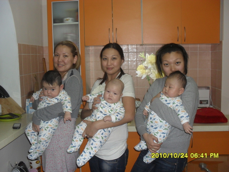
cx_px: 114
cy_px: 86
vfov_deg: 40.7
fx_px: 232
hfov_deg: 52.6
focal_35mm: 35
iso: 200
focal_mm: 6.3
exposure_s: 1/45
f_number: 3.2
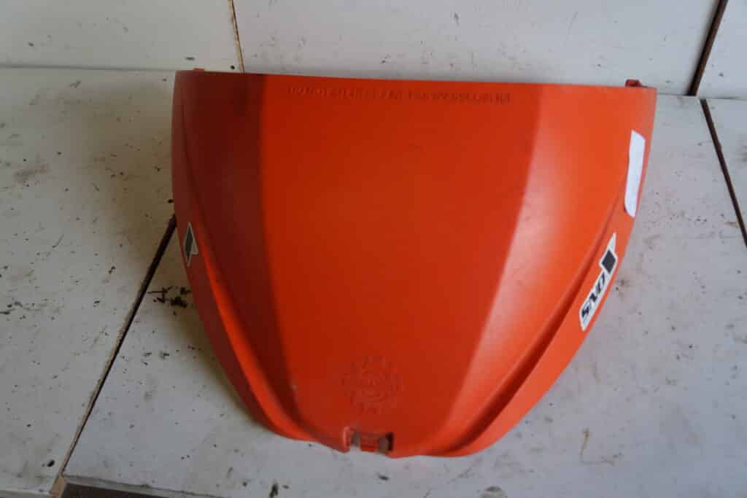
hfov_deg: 59.5
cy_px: 249
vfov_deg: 41.7
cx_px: 374
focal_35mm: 32
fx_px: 654
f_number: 4
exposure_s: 1/60
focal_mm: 21
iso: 160
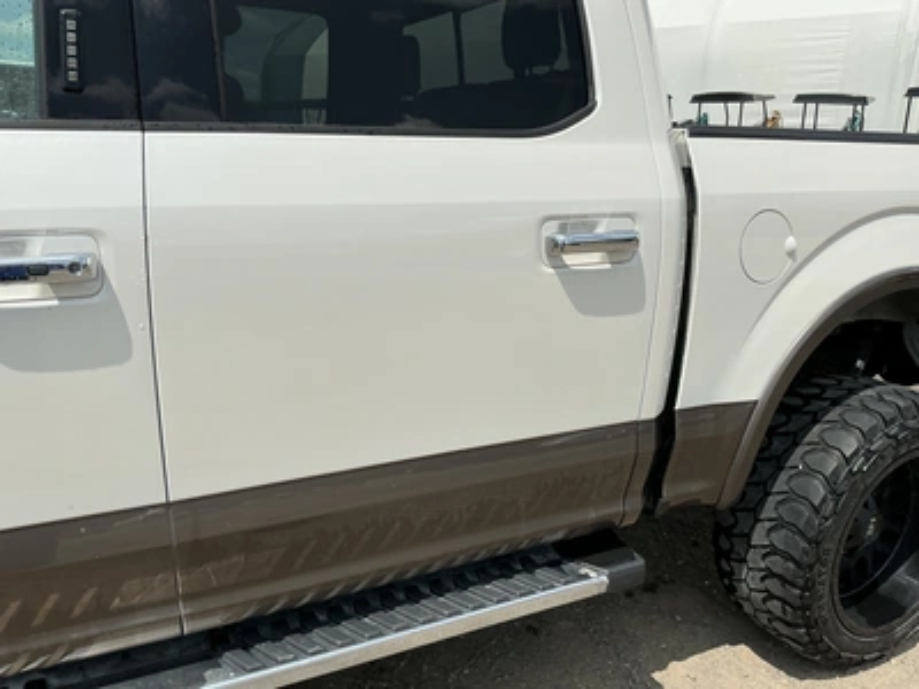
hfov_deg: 63.4
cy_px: 344
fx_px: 743
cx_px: 460
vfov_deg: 49.7
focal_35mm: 28
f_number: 1.8
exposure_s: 1/3125
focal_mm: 3
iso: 25
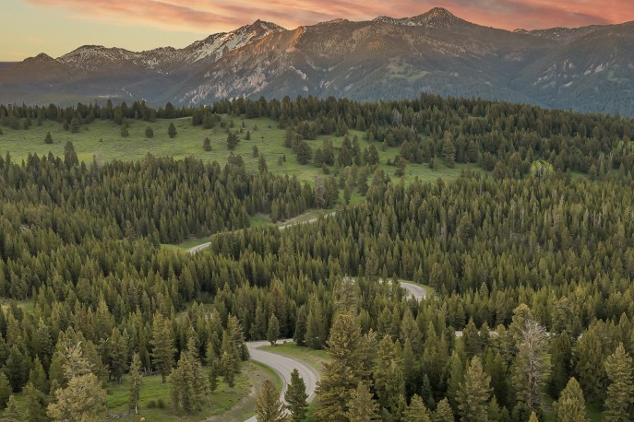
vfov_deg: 28.3
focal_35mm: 47
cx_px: 337
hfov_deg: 41.9
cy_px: 306
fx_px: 828
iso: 100
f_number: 5.6
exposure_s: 1/20
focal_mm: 10.26
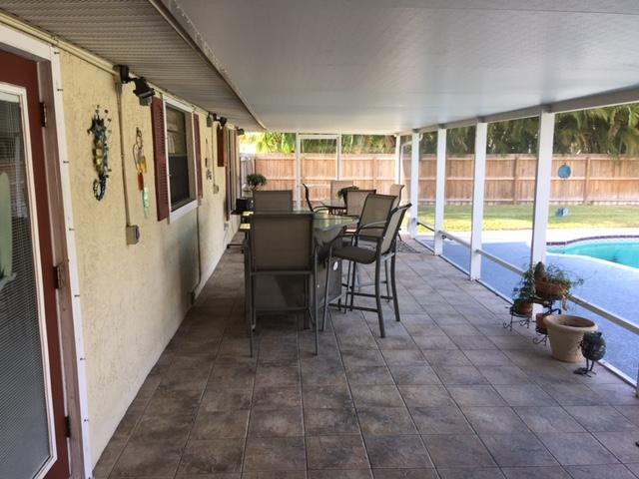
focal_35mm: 29
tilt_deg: -7.9
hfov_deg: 61.7
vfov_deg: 48.2
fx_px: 535
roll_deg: +0.9
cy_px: 240
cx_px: 320
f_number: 2.2
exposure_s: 1/60
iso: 32
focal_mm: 4.15
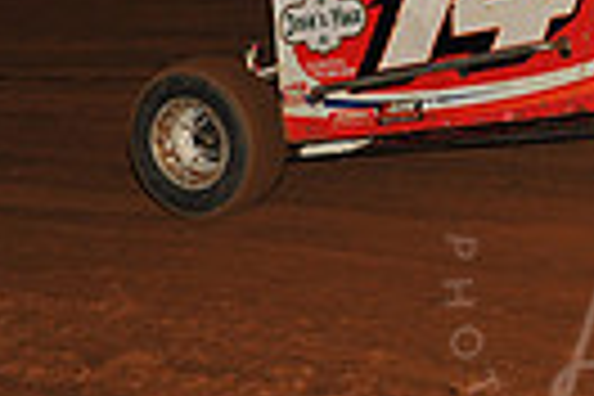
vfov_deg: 5.2
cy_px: -140
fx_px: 4339
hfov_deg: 7.8
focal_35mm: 263
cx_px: 711
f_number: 7.1
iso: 500
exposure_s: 1/320
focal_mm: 60
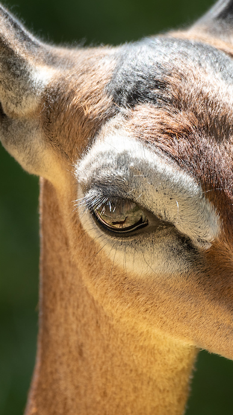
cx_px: 123
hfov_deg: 1.1
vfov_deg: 2.0
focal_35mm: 1096
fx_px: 12038
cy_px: 212
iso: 100
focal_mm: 400
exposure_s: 1/320
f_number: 5.6
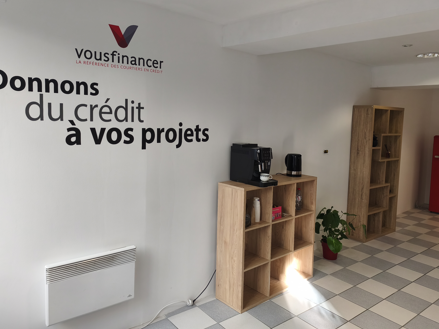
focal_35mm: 26
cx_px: 223
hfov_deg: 67.3
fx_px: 330
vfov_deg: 52.9
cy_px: 143
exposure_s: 1/99.9
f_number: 1.65
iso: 250
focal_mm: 6.14
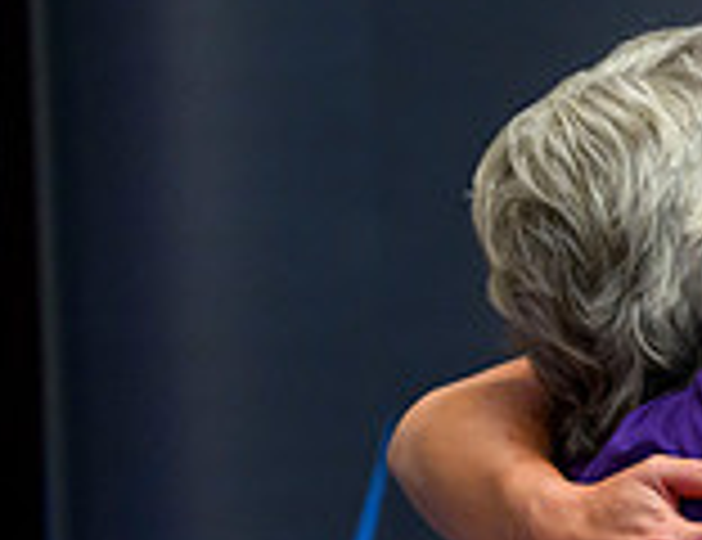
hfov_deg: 6.4
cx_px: 975
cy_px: 545
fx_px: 6263
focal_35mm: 306
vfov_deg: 4.9
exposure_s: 1/400
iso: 4000
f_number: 3.5
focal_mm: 70
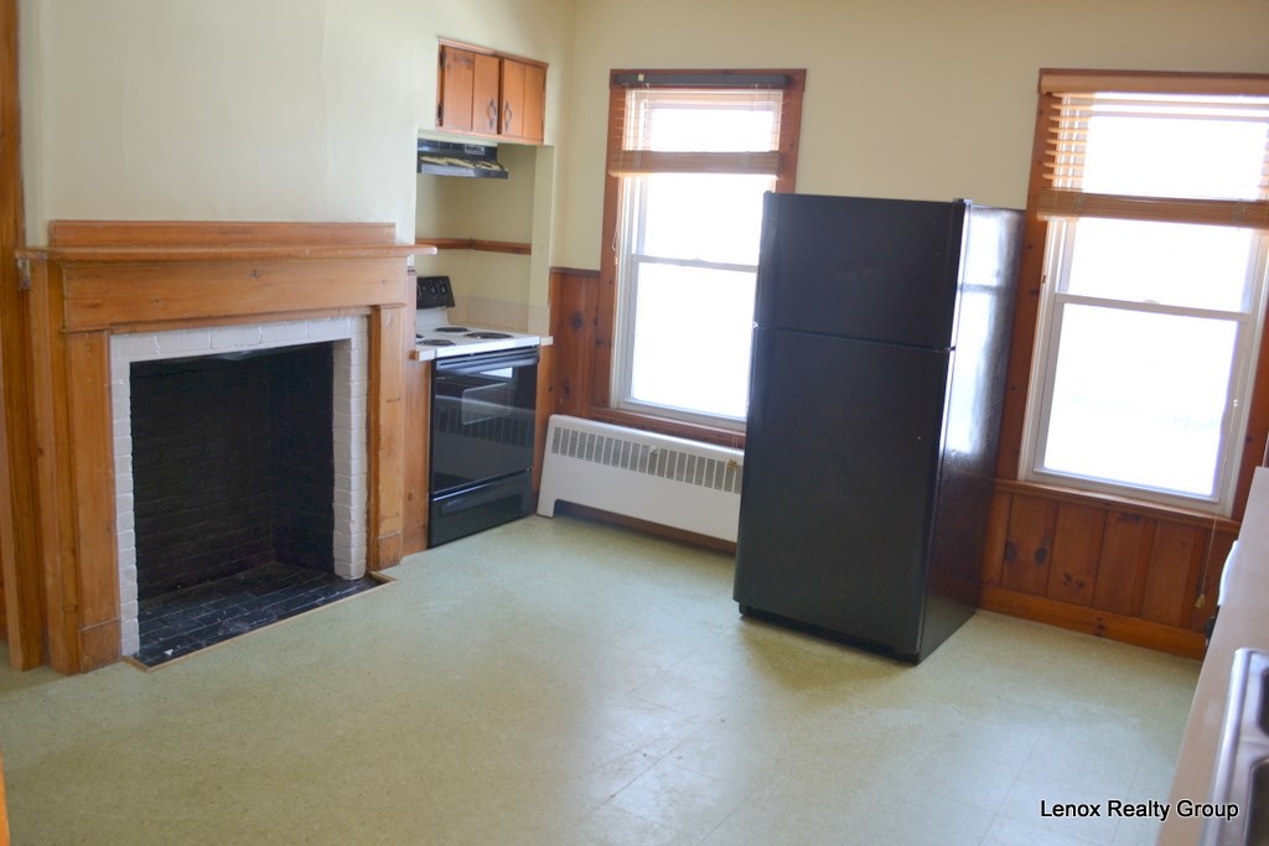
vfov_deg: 43.6
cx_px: 634
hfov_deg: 61.9
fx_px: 1058
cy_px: 423
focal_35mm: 30
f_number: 3.8
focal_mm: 20
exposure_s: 1/30
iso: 250
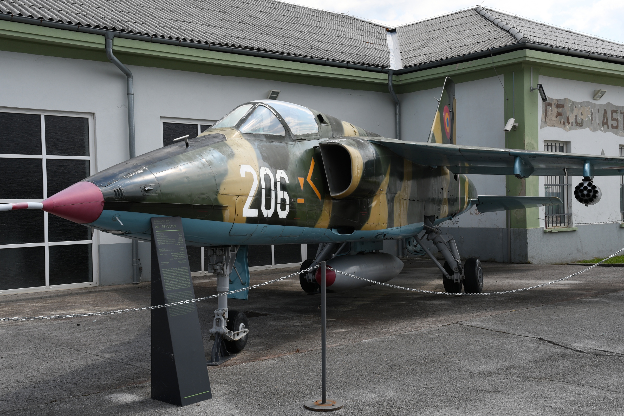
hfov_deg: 43.6
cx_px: 312
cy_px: 208
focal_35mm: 45
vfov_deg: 29.9
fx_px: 780
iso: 100
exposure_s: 1/250
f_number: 8
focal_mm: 30
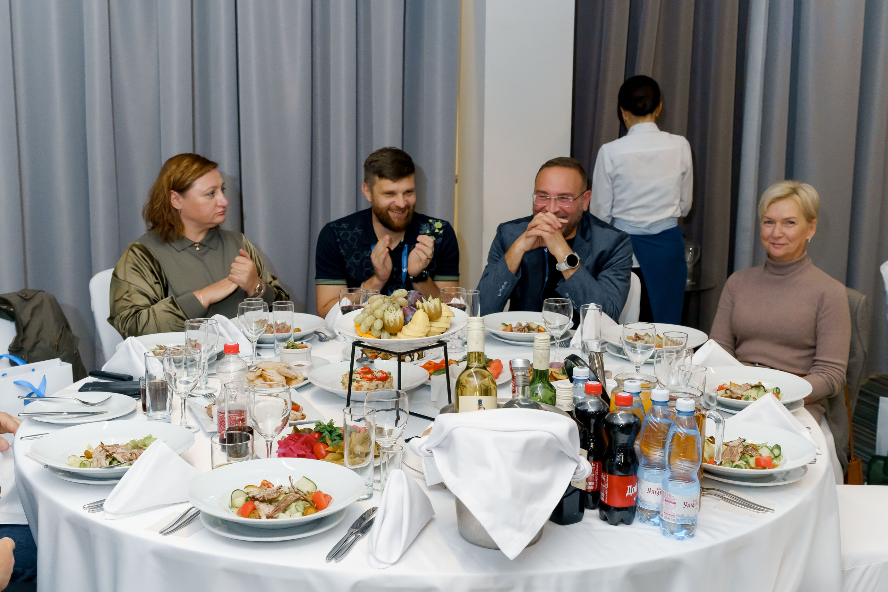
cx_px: 444
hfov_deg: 48.5
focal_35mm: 40
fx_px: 987
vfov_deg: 33.4
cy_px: 296
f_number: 5.6
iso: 3200
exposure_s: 1/125
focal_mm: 40
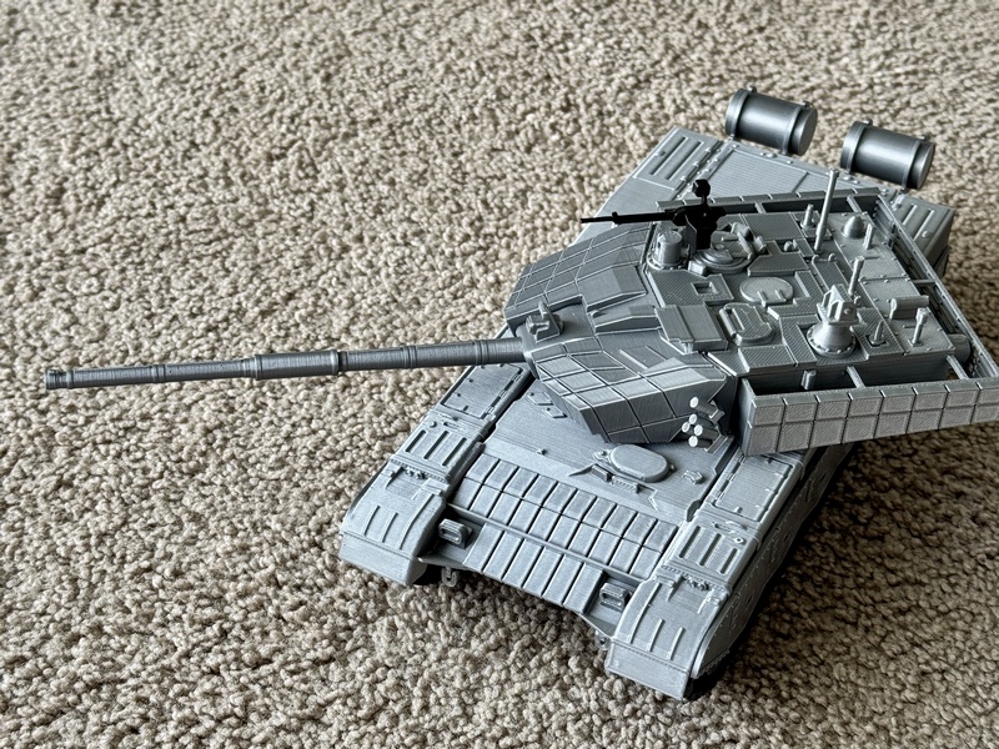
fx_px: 1385
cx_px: 500
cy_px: 374
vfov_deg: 30.3
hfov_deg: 39.7
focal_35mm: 48
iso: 100
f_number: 1.78
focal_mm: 6.76
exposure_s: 1/119
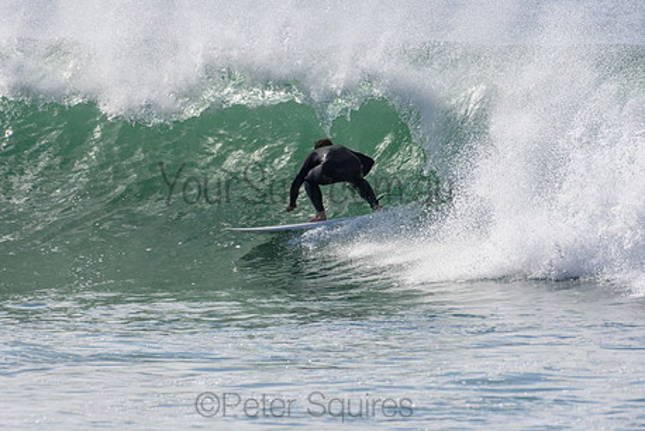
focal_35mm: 949
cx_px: 304
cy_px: 171
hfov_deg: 2.2
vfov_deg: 1.5
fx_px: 17013
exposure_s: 1/2000
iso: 280
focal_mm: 500
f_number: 5.6
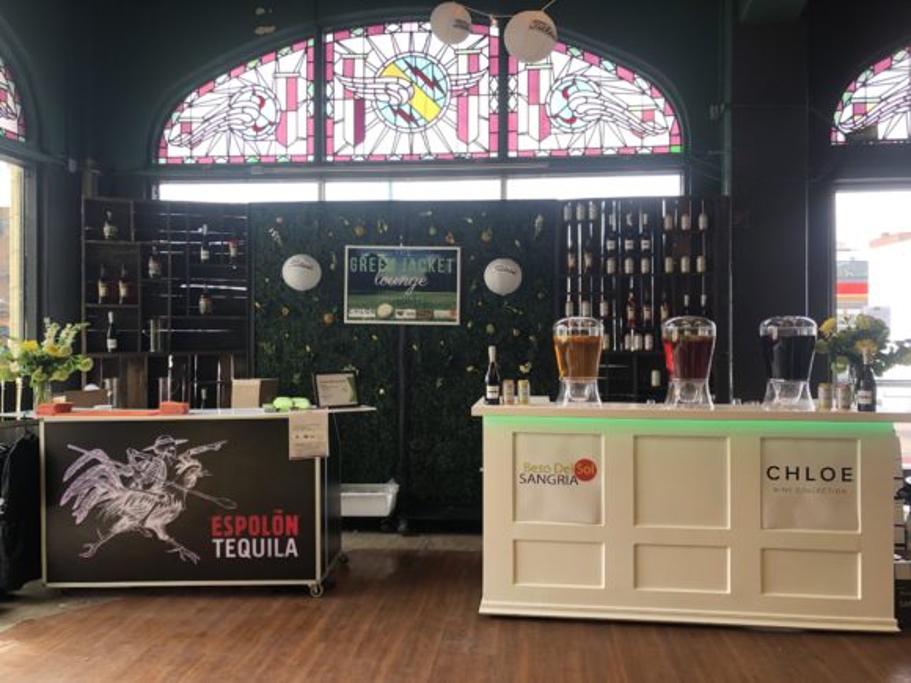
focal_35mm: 28
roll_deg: +0.5
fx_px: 737
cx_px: 456
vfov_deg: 49.7
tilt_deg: +0.8
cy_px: 342
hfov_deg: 63.4
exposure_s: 1/120
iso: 32
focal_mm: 4
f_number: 1.8
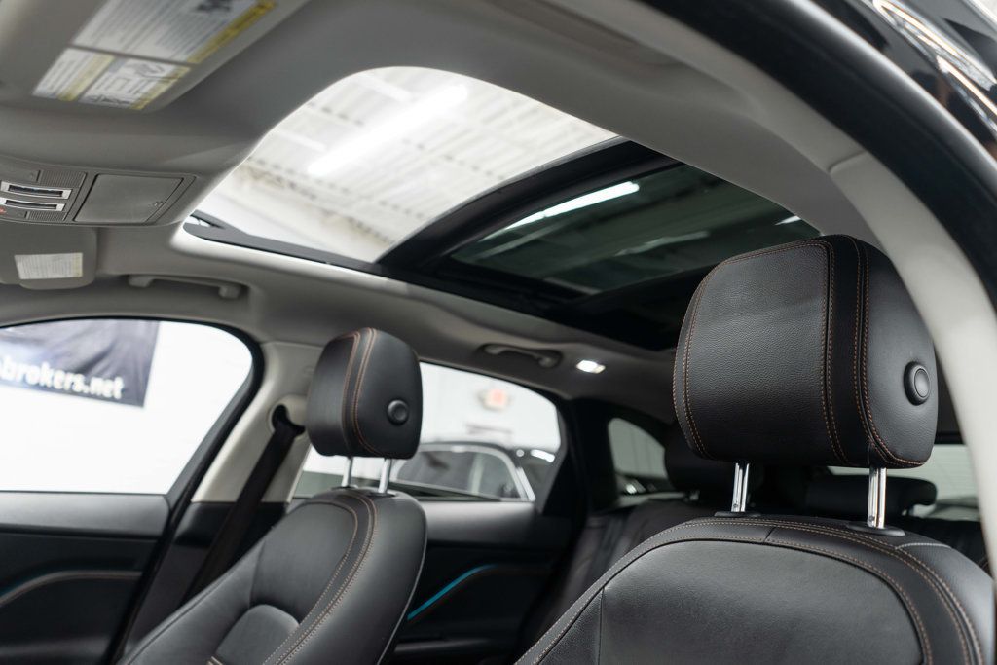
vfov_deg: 46.4
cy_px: 332
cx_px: 498
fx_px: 776
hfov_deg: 65.5
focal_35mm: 28
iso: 640
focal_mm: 28
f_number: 3.2
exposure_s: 1/40
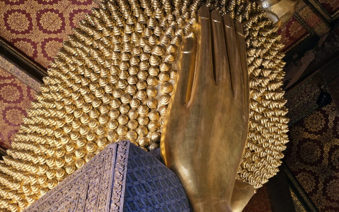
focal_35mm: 55
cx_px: 167
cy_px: 100
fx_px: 508
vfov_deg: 23.6
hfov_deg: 36.9
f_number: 1.8
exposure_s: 1/110
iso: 320
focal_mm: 35
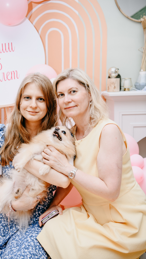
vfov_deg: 45.5
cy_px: 128
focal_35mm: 45
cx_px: 58
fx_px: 310
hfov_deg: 26.5
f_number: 3.5
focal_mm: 42
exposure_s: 1/160
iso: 200
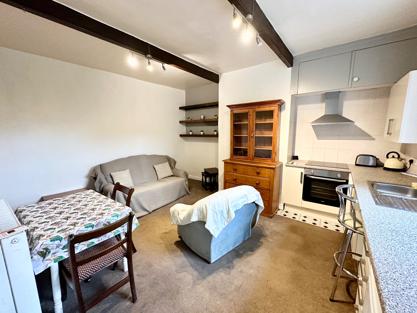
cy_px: 156
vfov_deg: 85.7
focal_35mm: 14
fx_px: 169
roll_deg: +0.9
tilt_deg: -9.4
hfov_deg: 102.1
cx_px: 208
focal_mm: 2.22
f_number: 2.2
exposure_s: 1/50
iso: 320
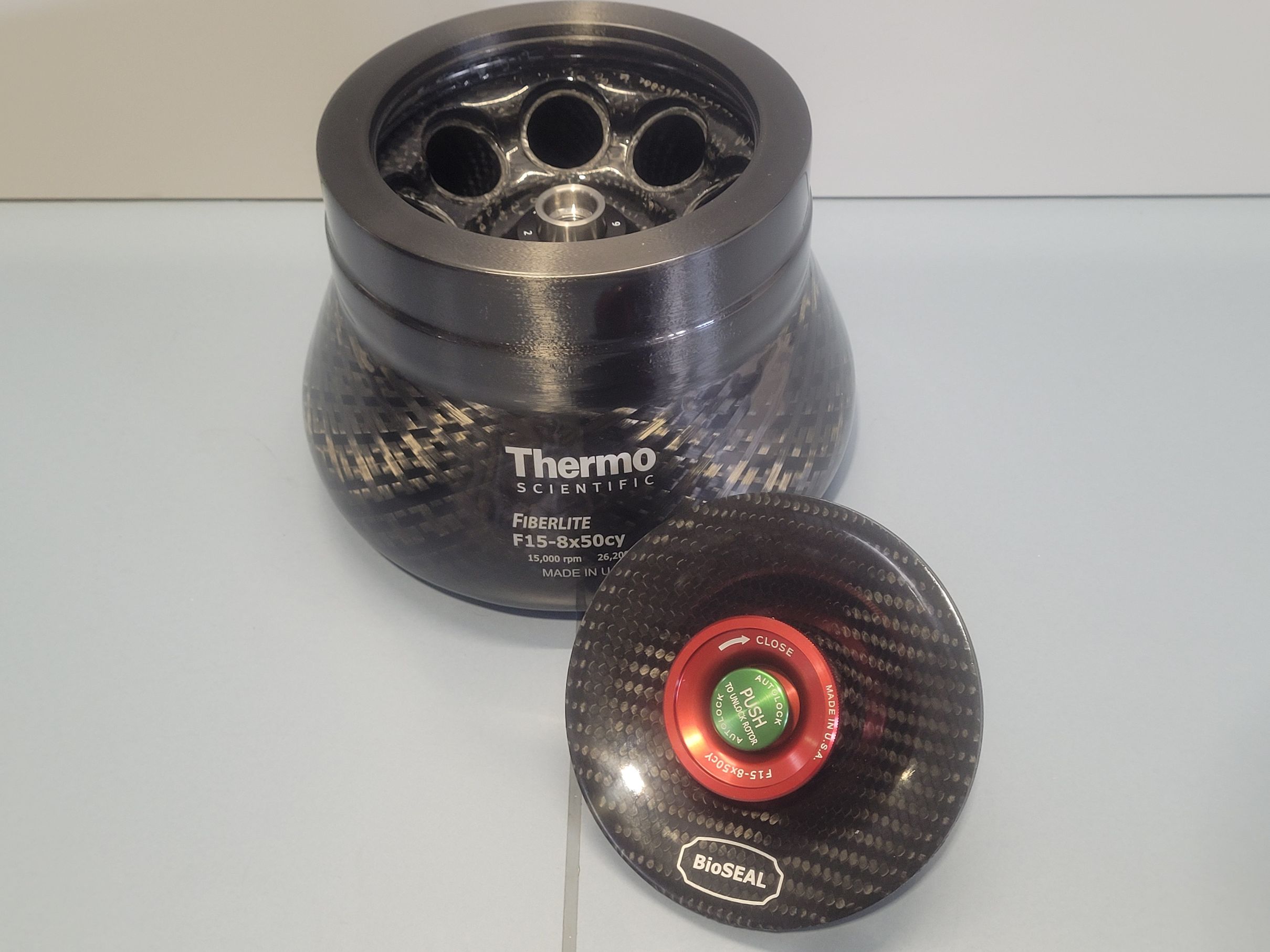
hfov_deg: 67.3
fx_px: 954
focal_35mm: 26
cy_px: 476
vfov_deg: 53.1
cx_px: 635
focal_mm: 5.4
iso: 160
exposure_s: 1/50
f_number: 1.8
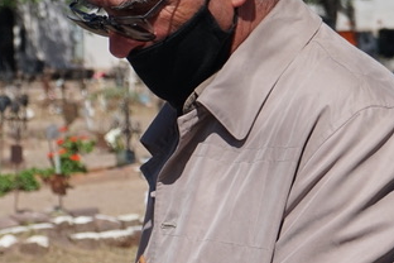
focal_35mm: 226
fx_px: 2473
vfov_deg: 6.1
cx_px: -25
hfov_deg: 9.0
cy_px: 284
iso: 100
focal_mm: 65
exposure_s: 1/400
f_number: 9
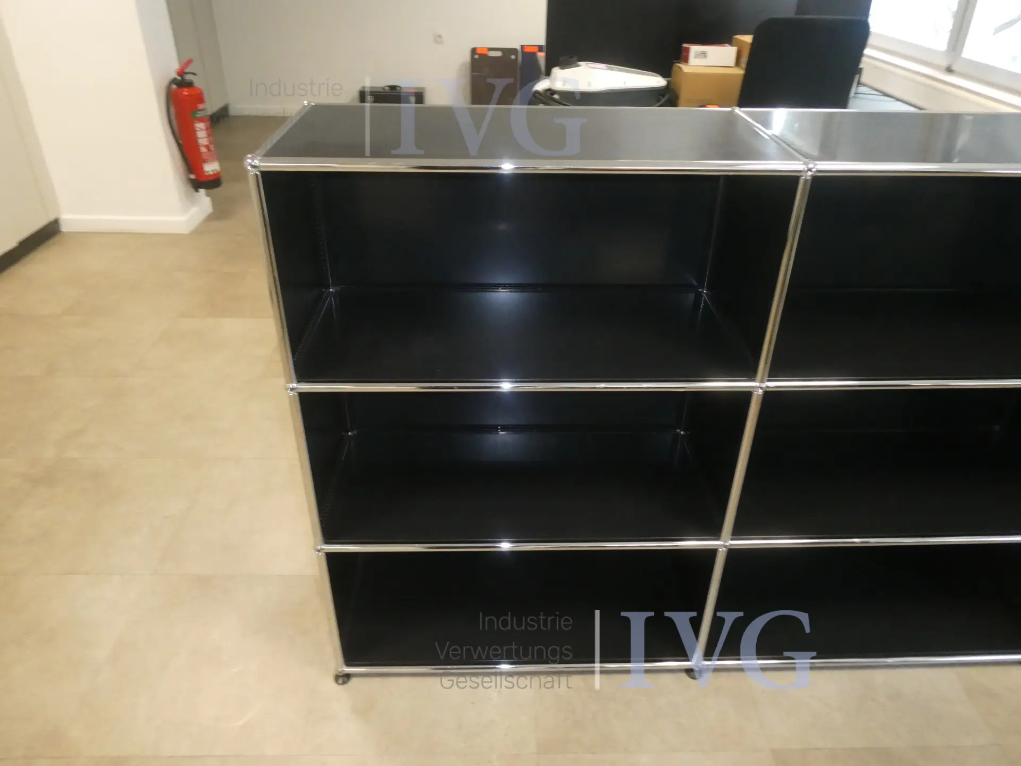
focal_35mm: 24
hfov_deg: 71.6
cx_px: 510
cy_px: 383
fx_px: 708
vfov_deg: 56.8
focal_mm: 4.3
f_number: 3.3
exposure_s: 1/60
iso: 800
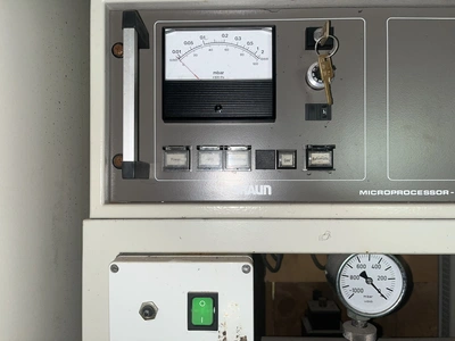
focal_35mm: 26
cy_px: 170
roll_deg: +1.1
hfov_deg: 67.3
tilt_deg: -0.3
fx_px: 342
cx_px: 228
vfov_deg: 53.1
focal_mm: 5.1
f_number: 1.6
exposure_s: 1/19
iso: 50
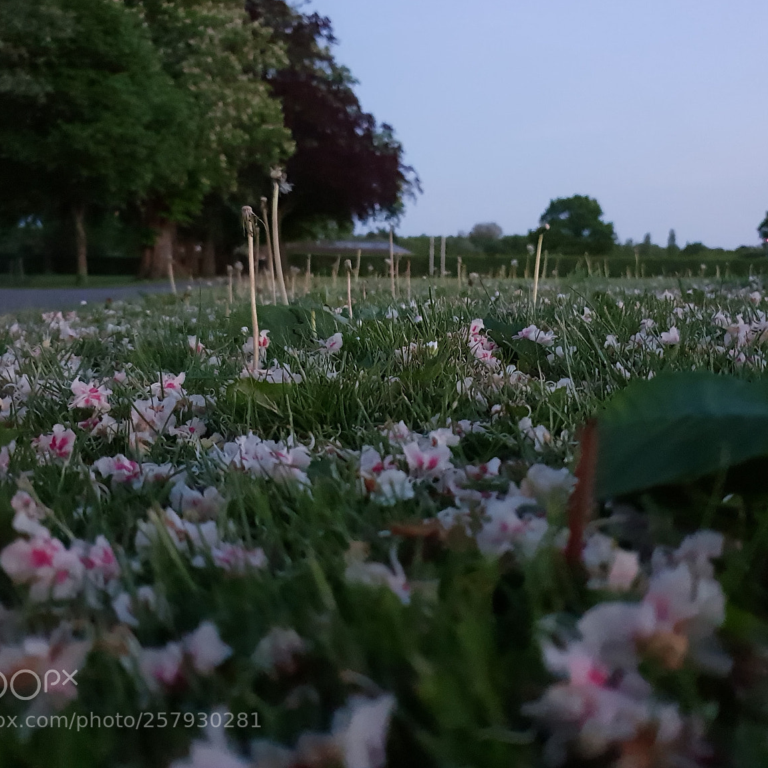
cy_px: 372
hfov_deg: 50.9
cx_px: 446
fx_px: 803
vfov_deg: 51.1
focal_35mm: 32
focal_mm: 4.3
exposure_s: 1/10
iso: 800
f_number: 1.5
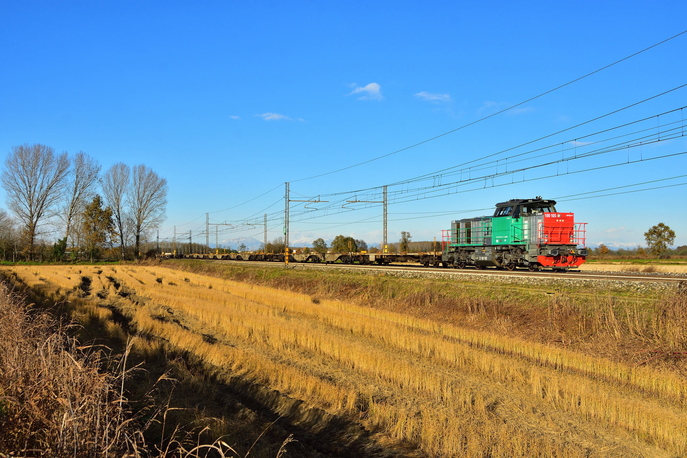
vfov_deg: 33.0
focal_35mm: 40
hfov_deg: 47.9
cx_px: 344
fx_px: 773
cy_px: 229
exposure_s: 1/800
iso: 250
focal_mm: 27
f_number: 7.1
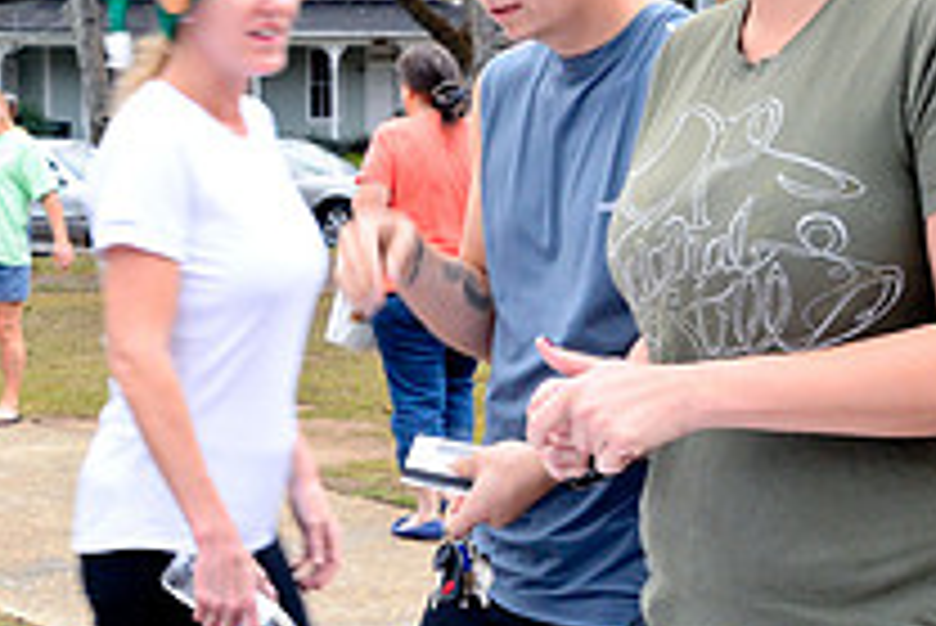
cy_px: 261
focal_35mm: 100
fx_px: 2602
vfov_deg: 13.7
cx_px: -108
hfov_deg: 19.5
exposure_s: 1/60
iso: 800
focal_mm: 24
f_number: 8
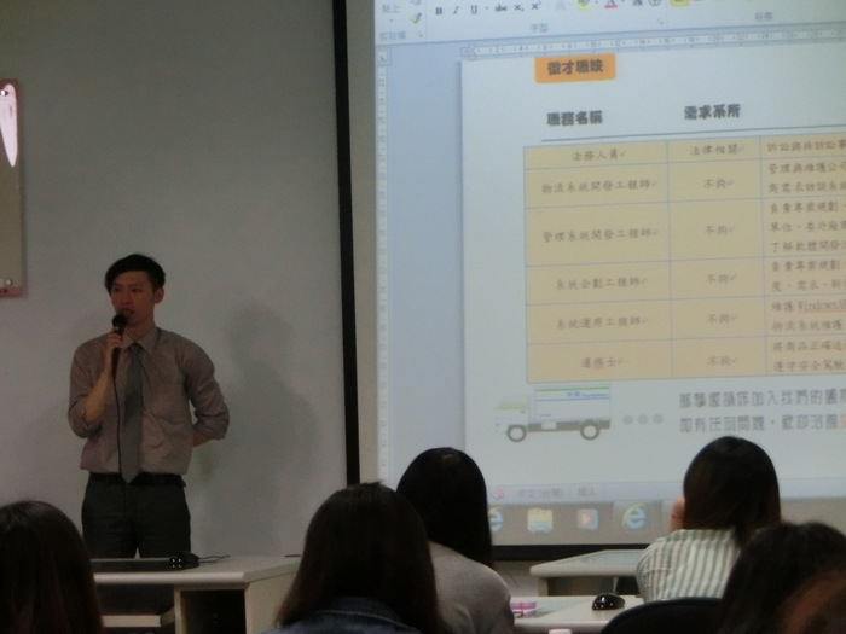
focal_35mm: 135
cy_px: 317
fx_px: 3299
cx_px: 423
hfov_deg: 14.6
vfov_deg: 11.0
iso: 800
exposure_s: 1/80
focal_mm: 24.17
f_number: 5.7
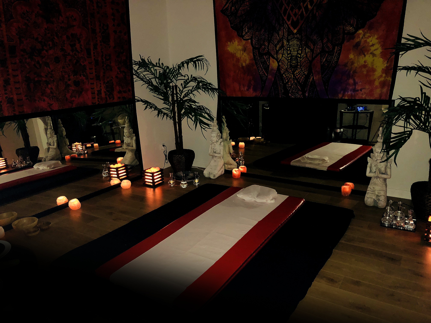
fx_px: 349
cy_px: 162
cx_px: 216
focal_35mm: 28
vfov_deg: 49.7
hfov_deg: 63.4
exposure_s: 1/17
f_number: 1.8
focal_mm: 3.99
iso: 200
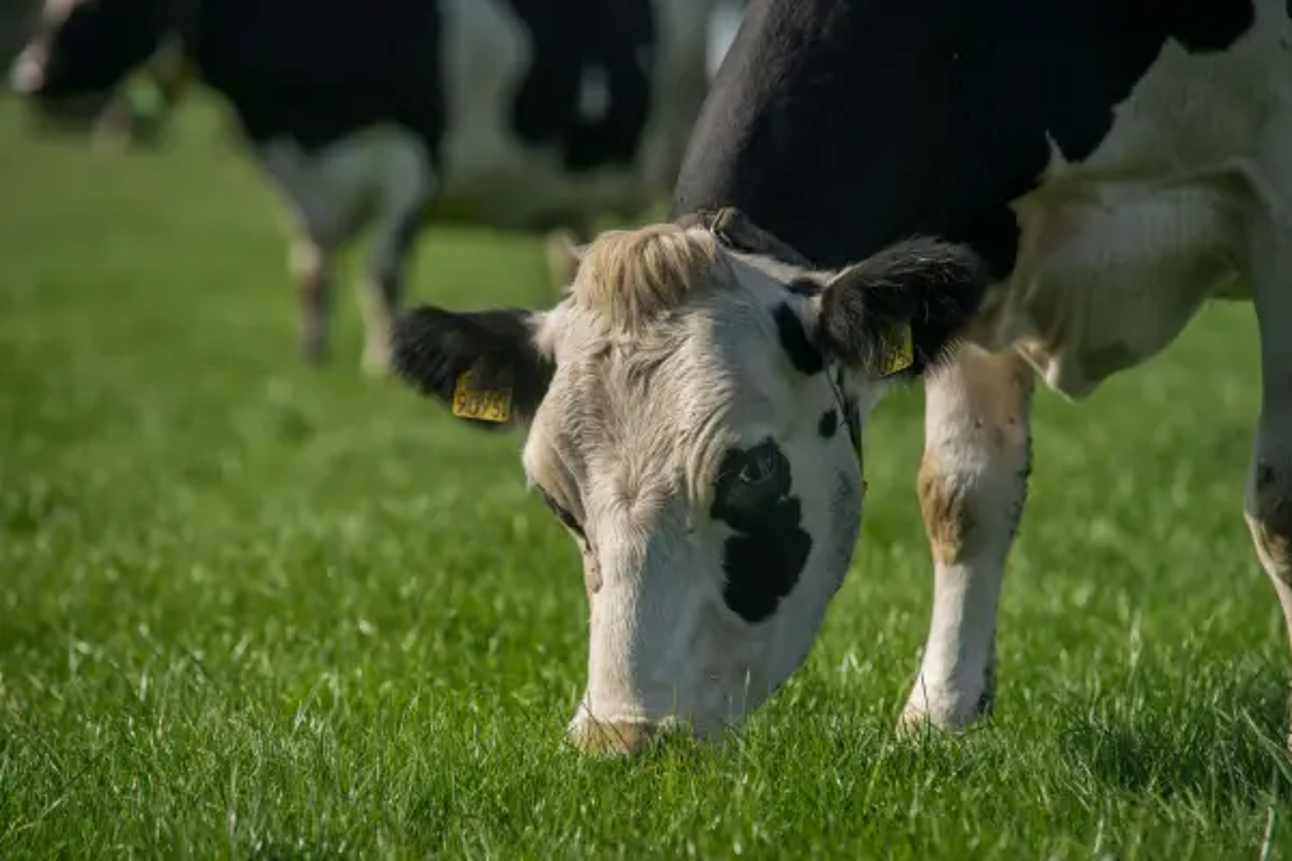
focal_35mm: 200
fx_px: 7177
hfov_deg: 10.3
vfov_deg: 6.9
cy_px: 430
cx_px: 646
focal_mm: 200
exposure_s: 1/1600
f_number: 4
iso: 50
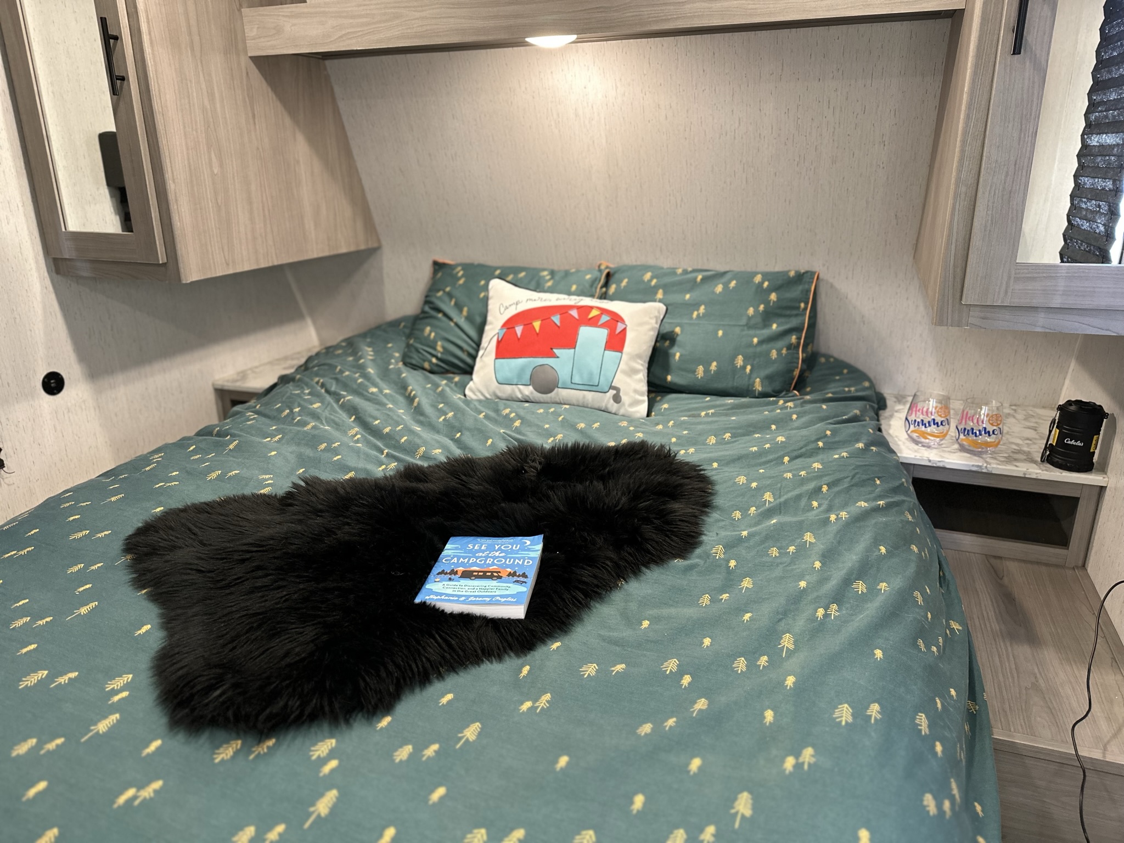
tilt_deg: -21.4
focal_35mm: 24
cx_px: 562
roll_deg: -0.2
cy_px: 422
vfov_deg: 56.8
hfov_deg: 71.6
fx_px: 779
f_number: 1.78
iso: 250
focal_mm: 6.86
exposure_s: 1/60
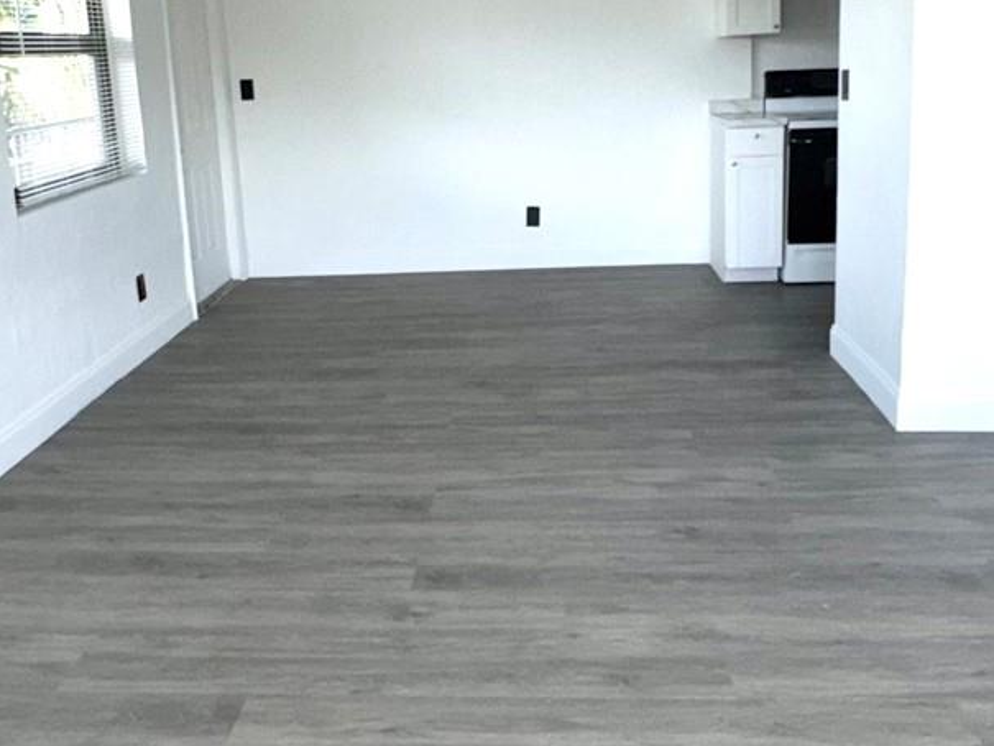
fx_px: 1063
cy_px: 263
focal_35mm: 37
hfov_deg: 50.0
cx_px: 445
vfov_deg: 38.3
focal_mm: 2.22
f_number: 2.2
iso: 50
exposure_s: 1/122
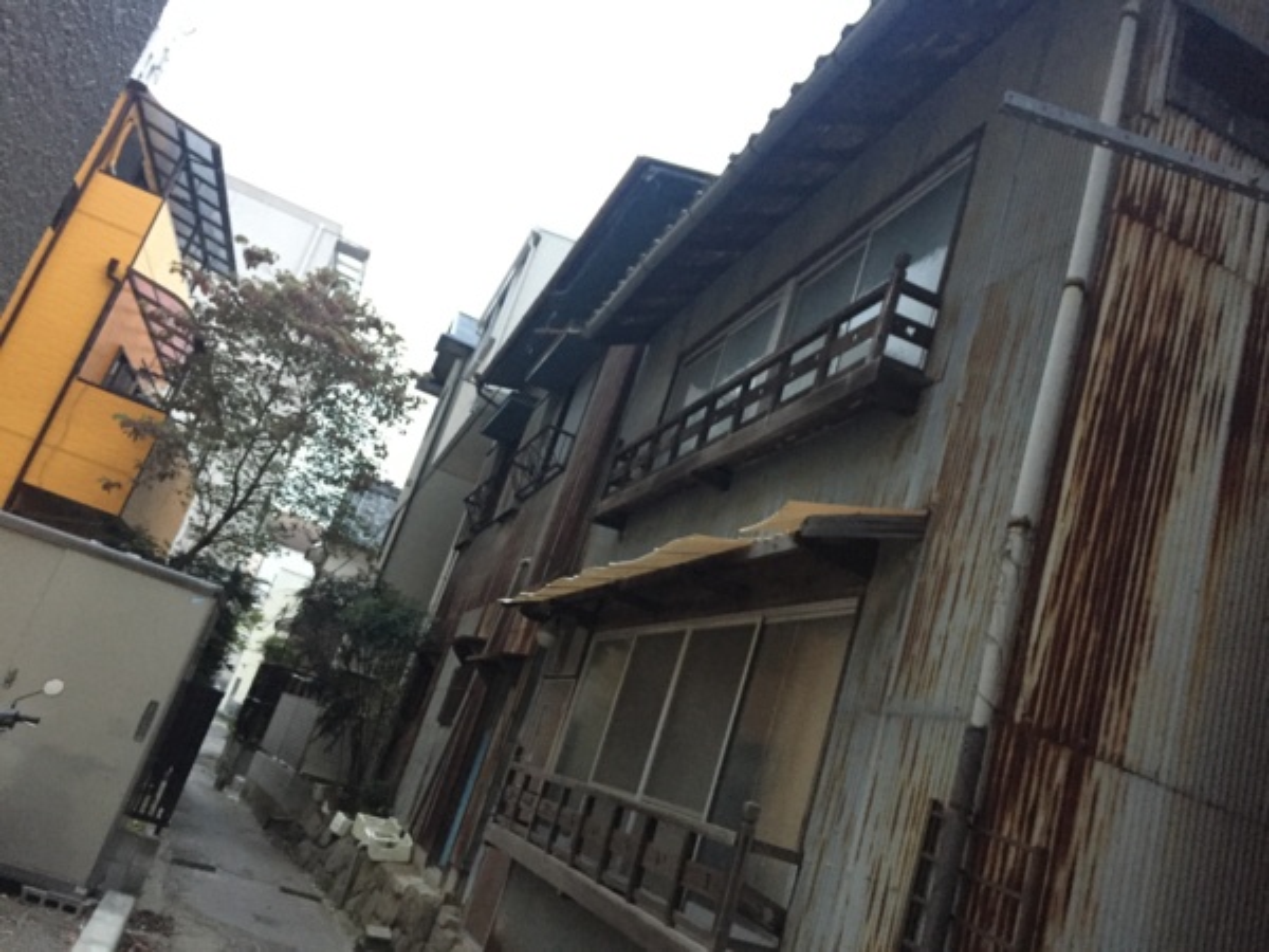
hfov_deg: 61.7
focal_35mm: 29
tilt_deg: +14.9
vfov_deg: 48.2
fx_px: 1063
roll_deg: -18.4
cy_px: 476
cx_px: 634
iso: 640
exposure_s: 1/15
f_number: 2.2
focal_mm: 4.15
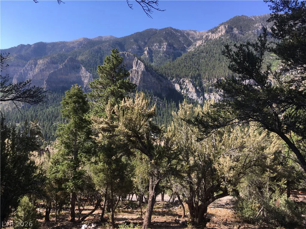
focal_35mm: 29
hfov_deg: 61.7
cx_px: 153
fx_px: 256
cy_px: 114
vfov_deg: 48.2
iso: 25
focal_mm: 4.15
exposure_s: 1/693
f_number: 2.2
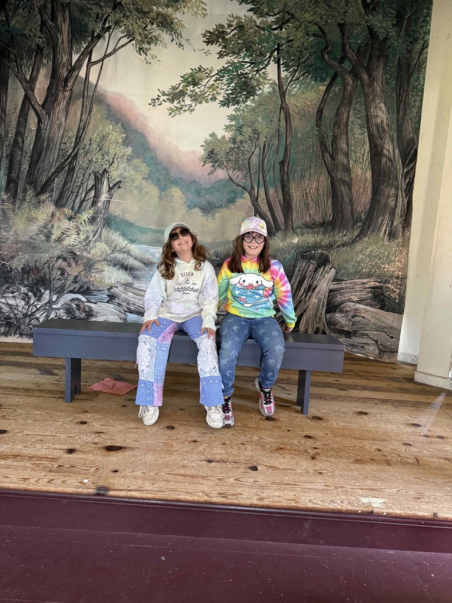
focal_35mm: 24
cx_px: 226
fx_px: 418
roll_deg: -4.2
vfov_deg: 71.6
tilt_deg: -7.9
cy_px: 302
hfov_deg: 56.8
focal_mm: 6.76
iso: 200
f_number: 1.78
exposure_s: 1/72
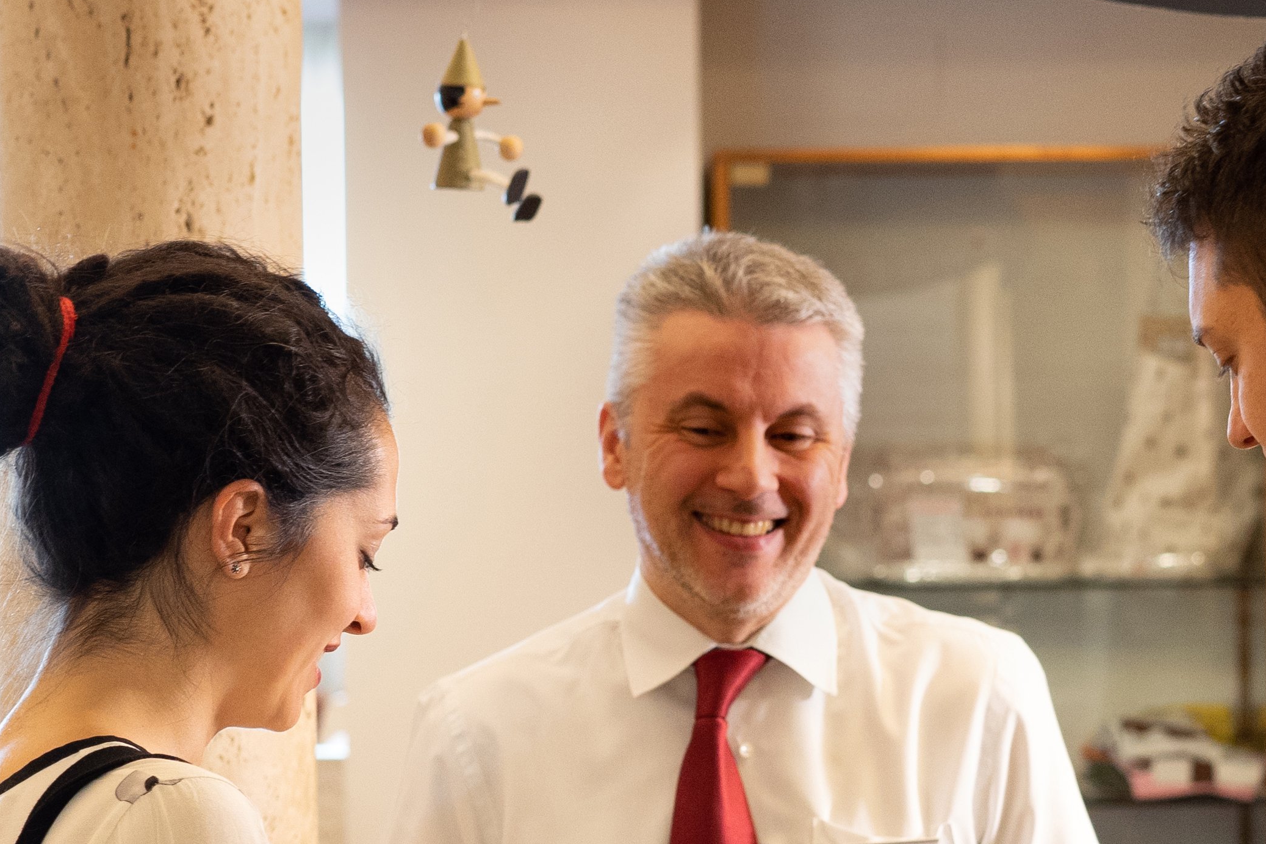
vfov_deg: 8.6
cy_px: 620
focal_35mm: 159
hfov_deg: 12.9
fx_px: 5592
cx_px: 736
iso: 2000
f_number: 4.5
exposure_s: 1/30
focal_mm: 55
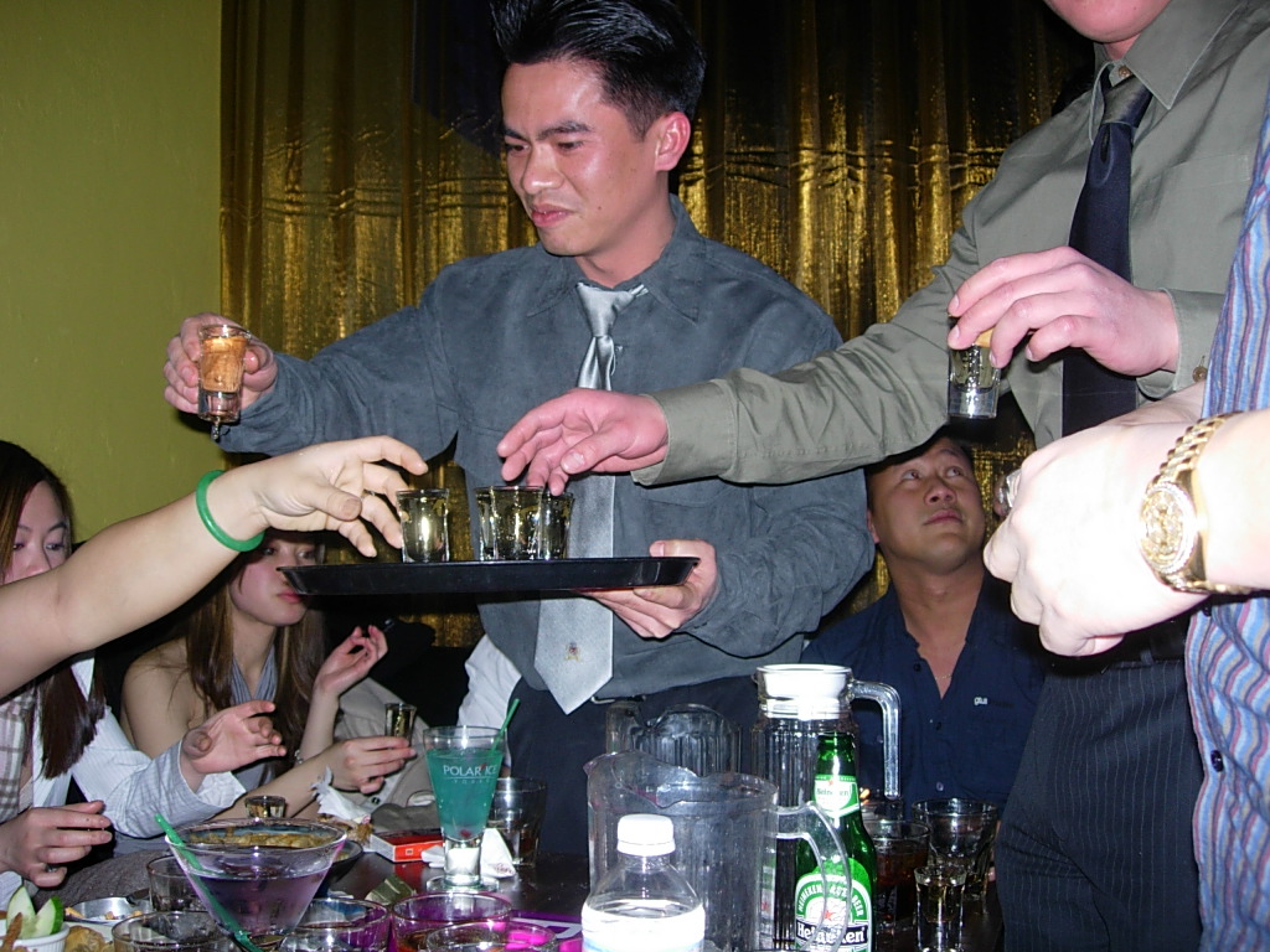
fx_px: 1394
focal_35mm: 38
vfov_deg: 37.7
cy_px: 476
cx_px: 635
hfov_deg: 49.0
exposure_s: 1/64
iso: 79
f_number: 2.8
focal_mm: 7.8
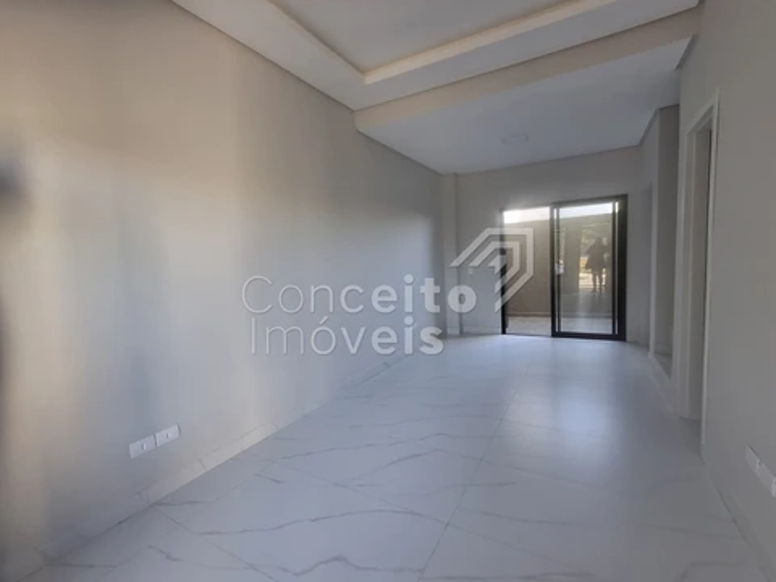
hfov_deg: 94.5
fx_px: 359
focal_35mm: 16
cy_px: 291
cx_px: 388
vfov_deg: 78.1
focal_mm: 1.64
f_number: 2.2
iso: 40
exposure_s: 1/40
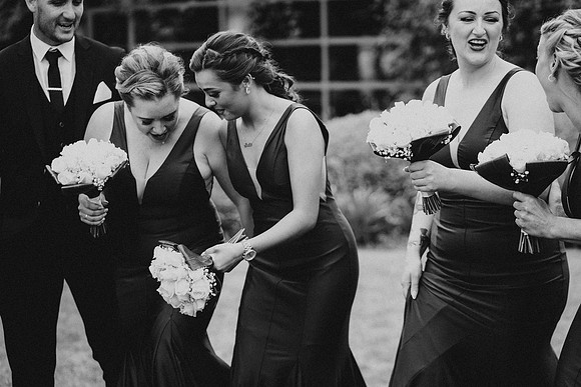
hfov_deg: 23.9
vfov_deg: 16.1
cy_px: 194
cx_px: 290
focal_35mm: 85
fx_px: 1372
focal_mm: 85
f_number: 2.8
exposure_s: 1/640
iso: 125
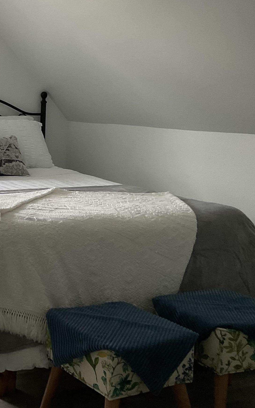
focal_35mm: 54
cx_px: -74
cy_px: 151
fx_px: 600
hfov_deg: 21.7
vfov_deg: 37.3
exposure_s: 1/122
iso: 50
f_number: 1.8
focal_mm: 3
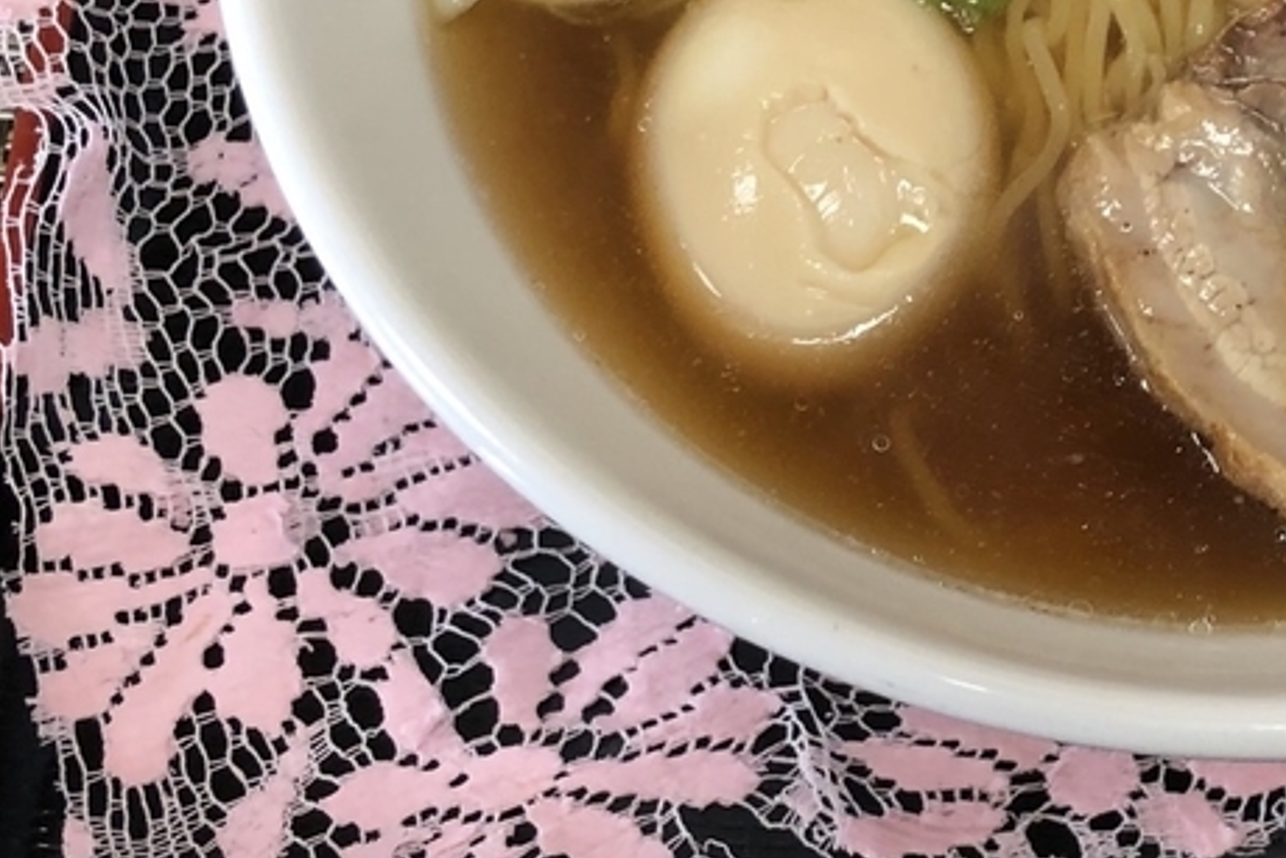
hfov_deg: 26.1
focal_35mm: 76
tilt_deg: -66.1
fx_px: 2716
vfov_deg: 17.9
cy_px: 361
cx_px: 1062
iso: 40
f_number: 1.8
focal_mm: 4
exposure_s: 1/20
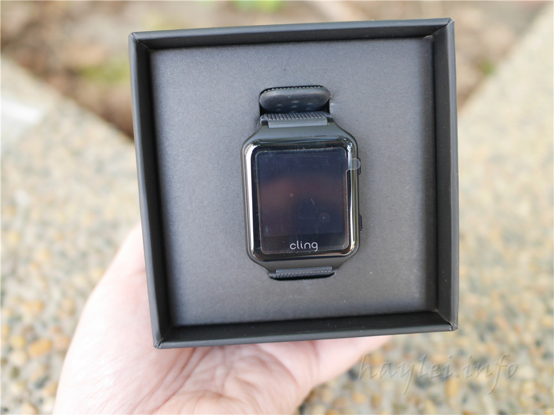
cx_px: 277
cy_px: 208
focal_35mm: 30
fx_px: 480
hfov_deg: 60.0
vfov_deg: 46.8
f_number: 1.7
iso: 320
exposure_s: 1/60
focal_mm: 15
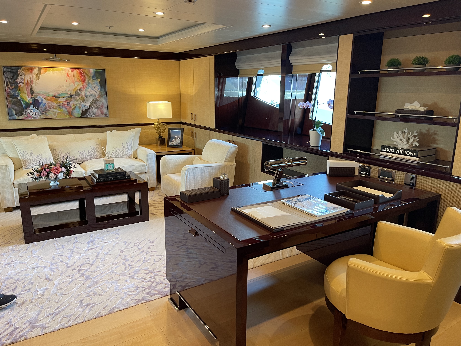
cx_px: 230
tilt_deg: -14.1
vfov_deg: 54.9
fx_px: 333
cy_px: 173
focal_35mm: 25
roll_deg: -0.6
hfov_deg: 69.4
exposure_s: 1/50
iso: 160
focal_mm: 5.1
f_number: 1.6
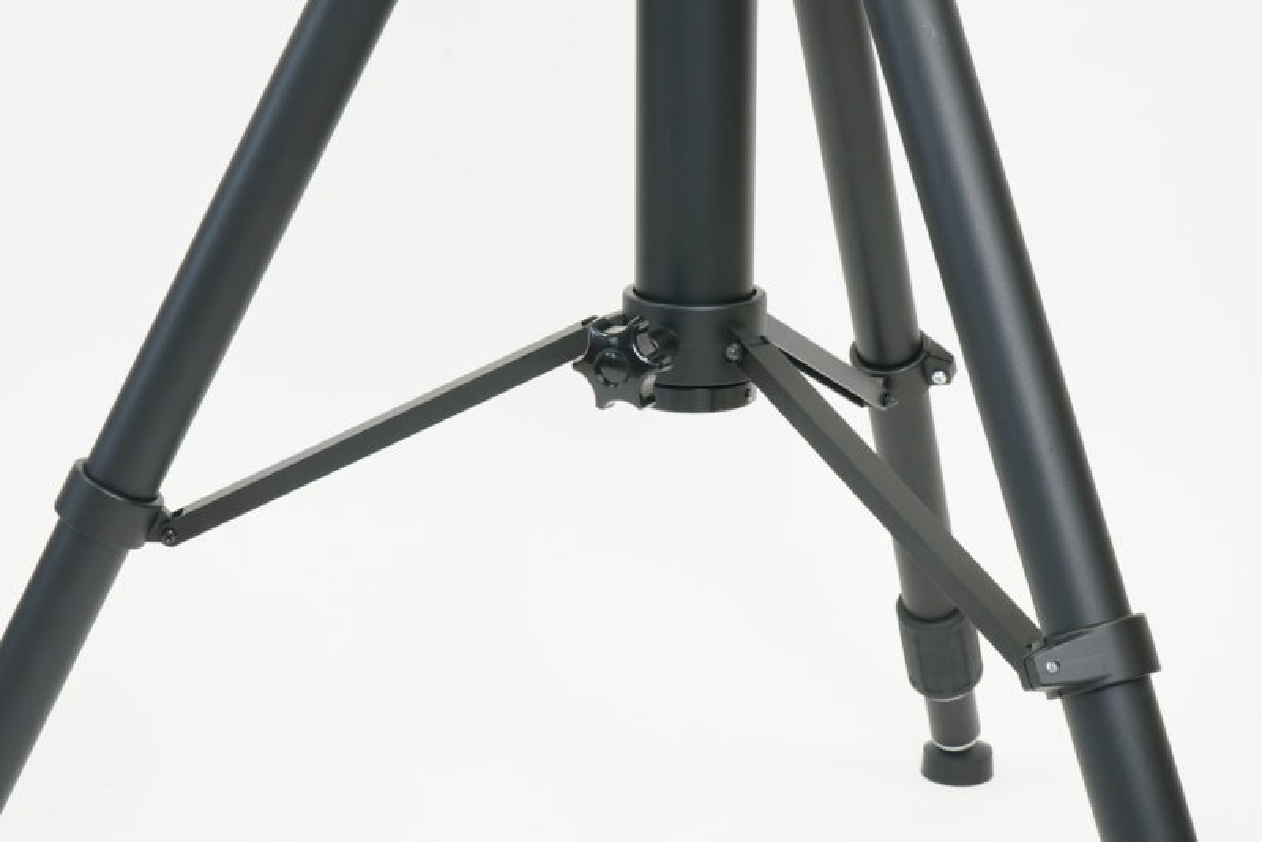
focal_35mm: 75
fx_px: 2630
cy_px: 421
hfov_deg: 27.0
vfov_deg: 18.2
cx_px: 631
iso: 200
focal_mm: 50
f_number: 16
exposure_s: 1/1.25
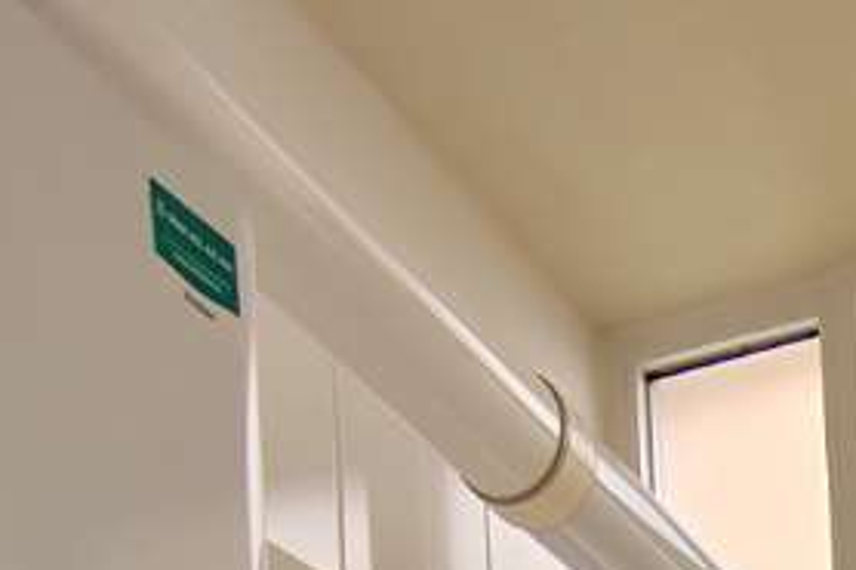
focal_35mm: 73
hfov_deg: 23.8
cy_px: 1582
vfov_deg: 12.1
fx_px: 1735
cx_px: 1164
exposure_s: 1/160
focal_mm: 2.16
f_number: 2.2
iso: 100
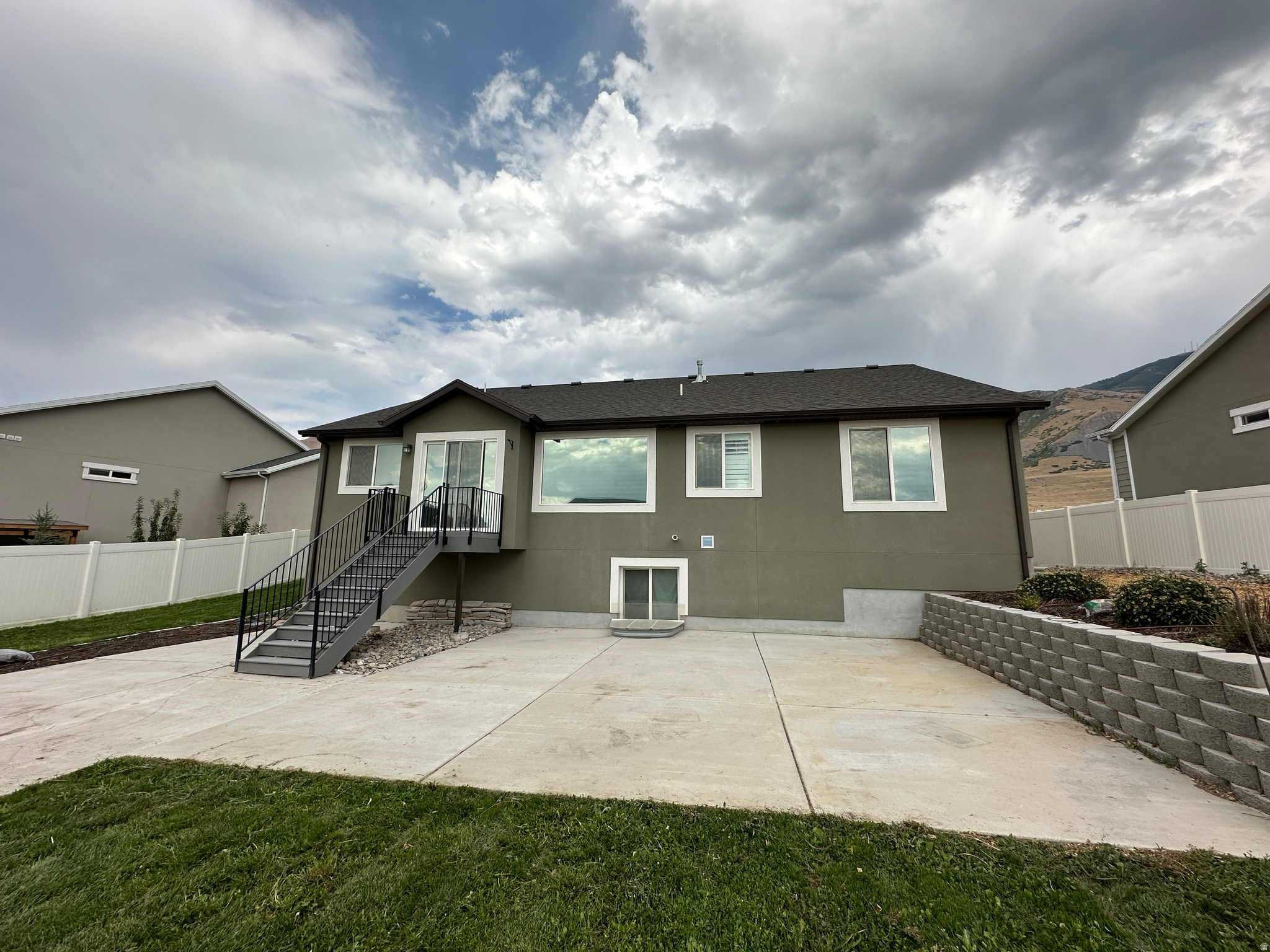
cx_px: 635
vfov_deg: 85.7
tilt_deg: +8.7
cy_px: 476
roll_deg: -1.2
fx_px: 514
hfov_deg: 102.1
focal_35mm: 14
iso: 50
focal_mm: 2.22
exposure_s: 1/2257
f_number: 2.2
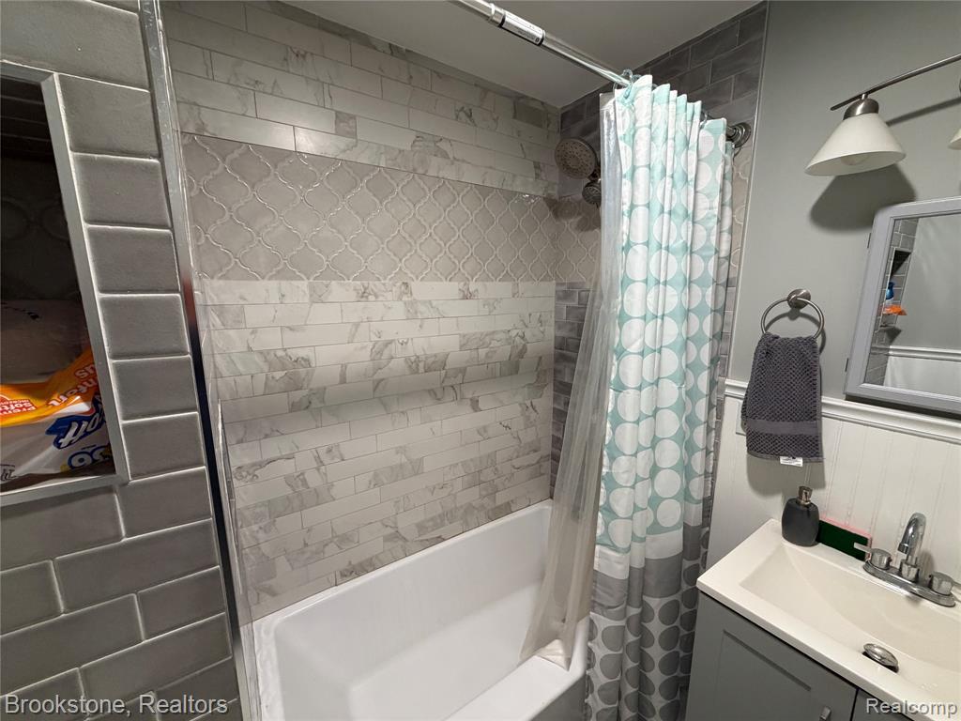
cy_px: 360
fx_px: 389
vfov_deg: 85.7
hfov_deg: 102.1
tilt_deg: -11.4
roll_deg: +1.1
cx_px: 480
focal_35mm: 14
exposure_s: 1/60
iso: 250
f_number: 2.2
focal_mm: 2.22
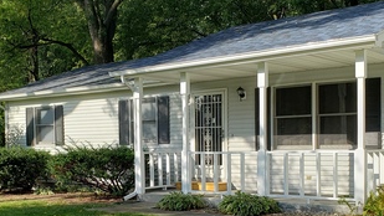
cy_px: 176
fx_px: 560
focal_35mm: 55
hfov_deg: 37.6
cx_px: 142
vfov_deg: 21.5
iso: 50
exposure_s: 1/909
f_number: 2.4
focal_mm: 4.3
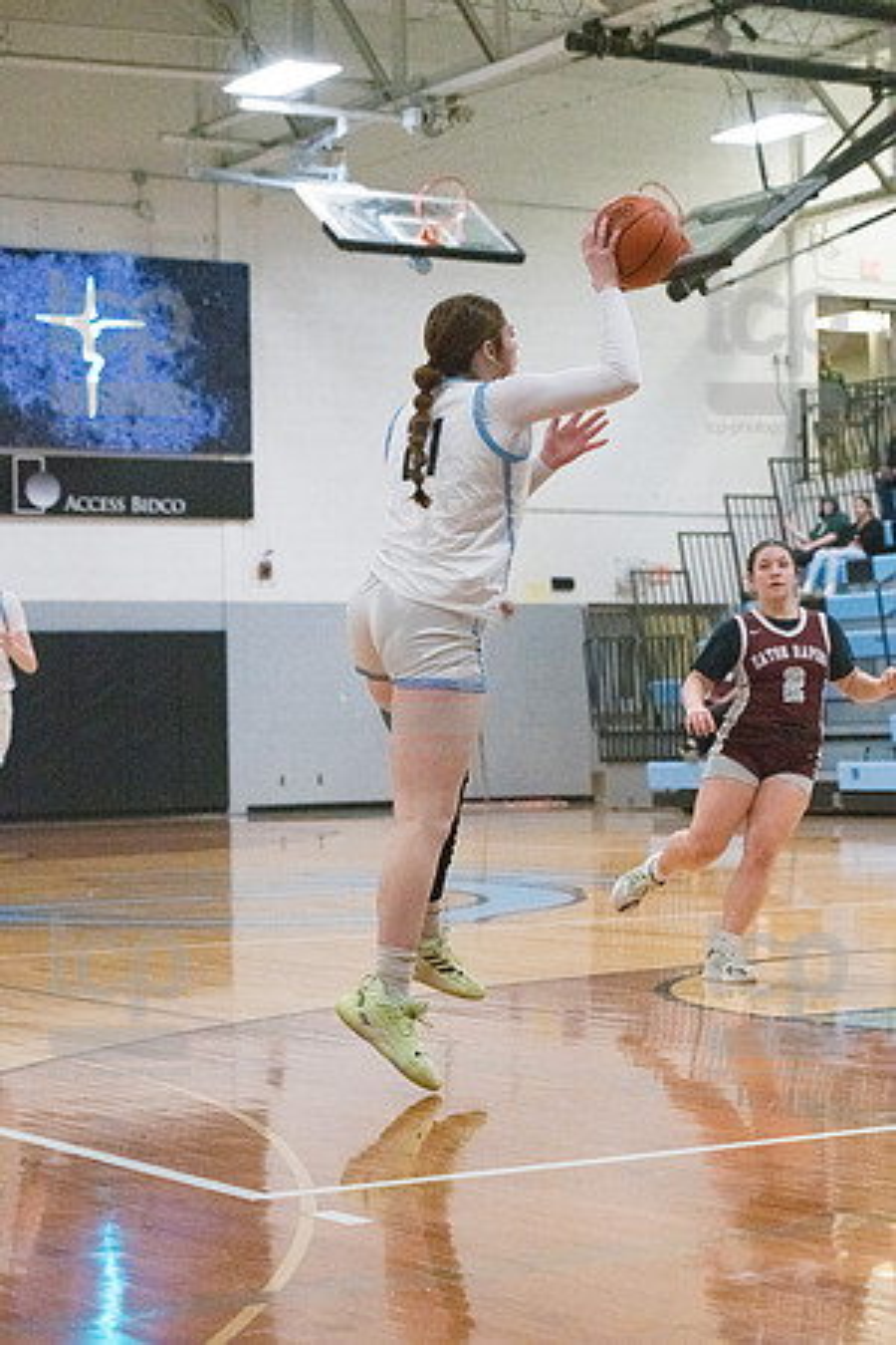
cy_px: 672
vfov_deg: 24.8
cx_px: 448
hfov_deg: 16.7
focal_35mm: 82
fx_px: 3061
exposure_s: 1/1250
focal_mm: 82
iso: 10000
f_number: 5
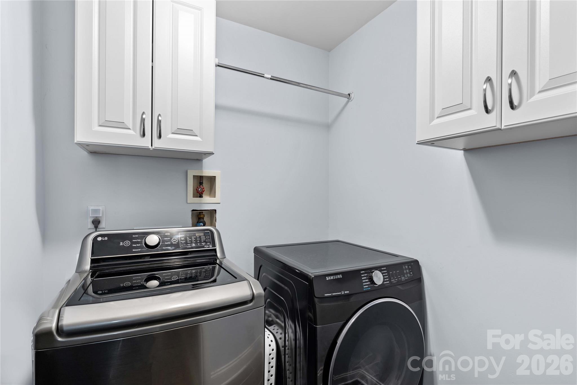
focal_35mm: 16
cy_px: 192
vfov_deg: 73.7
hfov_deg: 96.7
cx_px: 288
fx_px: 256
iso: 100
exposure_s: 1.6
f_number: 8
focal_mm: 16
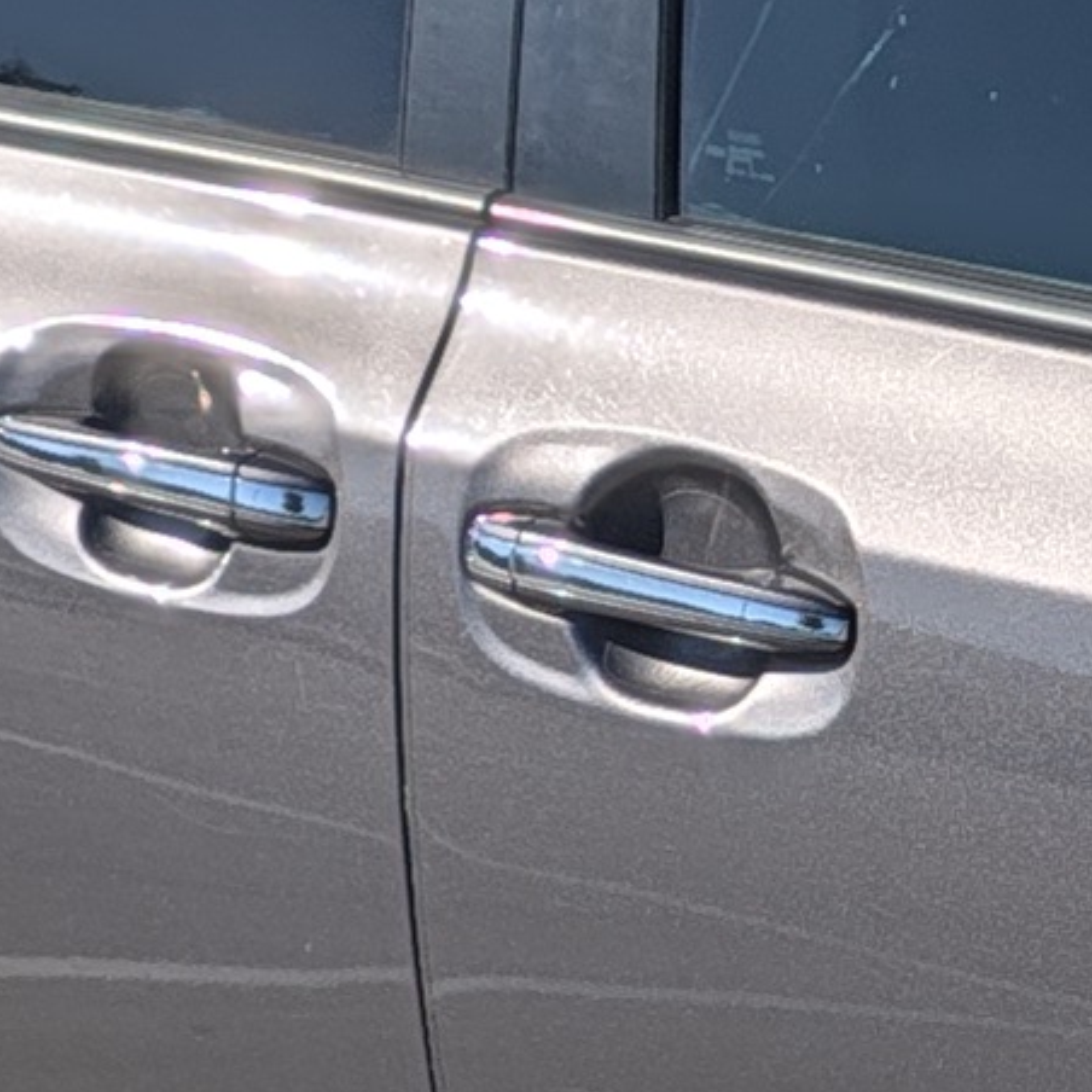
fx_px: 6424
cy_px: 1396
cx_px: 2341
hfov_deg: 9.0
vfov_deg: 9.6
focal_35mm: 180
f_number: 1.7
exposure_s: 1/11111
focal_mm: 5.28
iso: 16
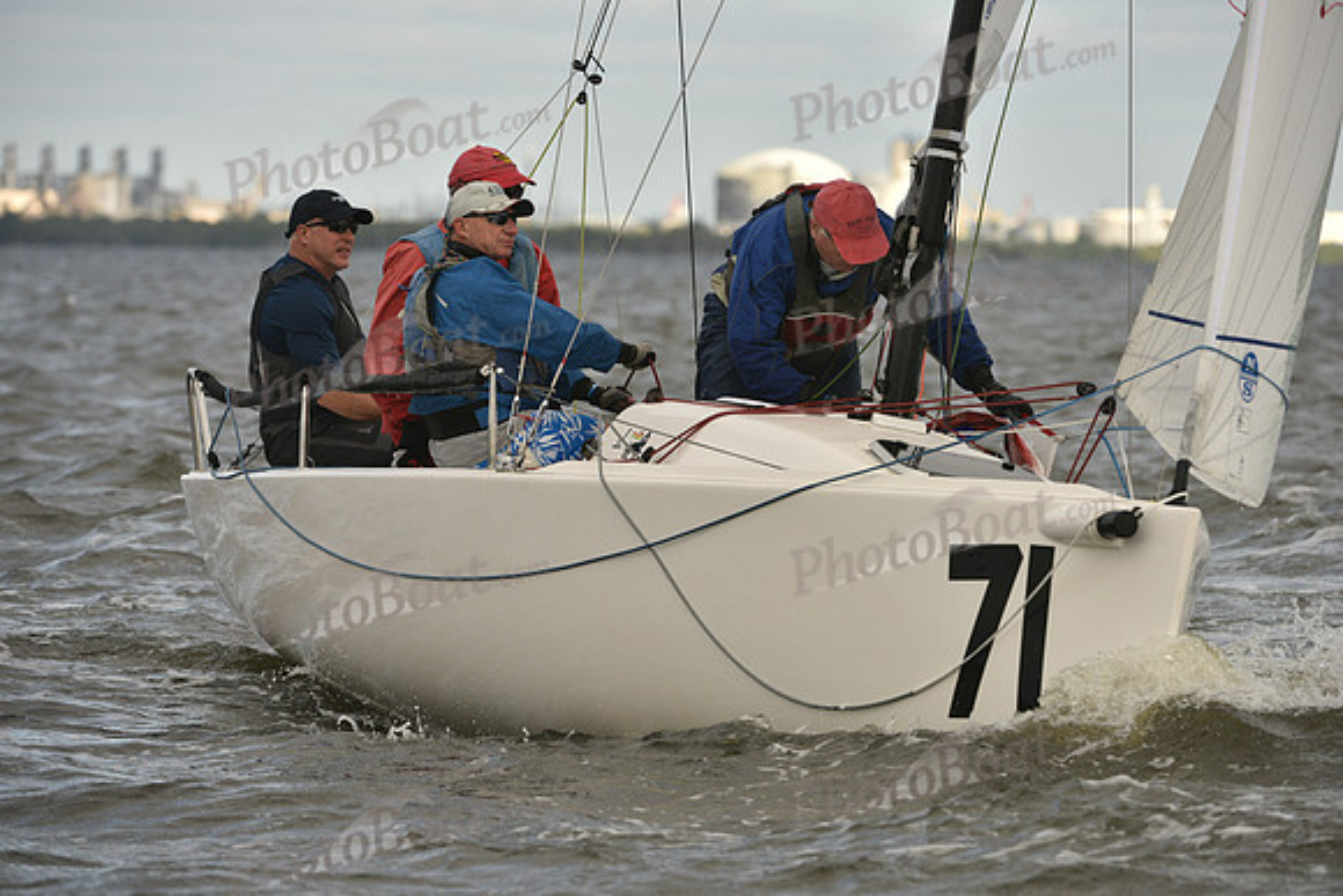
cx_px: 672
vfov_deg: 4.9
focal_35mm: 280
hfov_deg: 7.4
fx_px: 10448
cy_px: 448
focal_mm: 280
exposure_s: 1/1000
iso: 320
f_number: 7.1
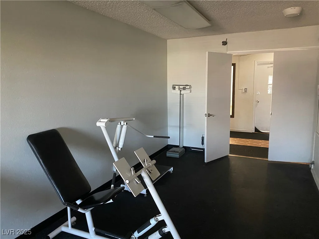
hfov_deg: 67.3
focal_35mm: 26
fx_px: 240
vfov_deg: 53.1
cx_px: 160
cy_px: 120
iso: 640
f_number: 1.8
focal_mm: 4.25
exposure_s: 1/33
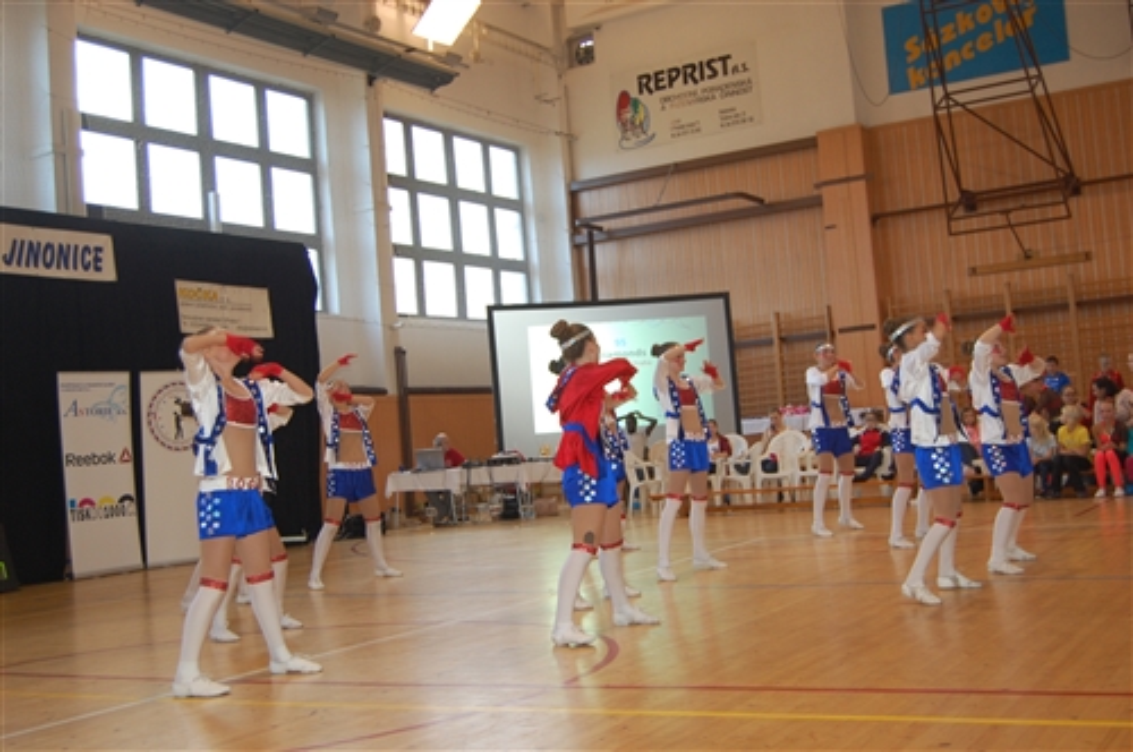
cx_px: 566
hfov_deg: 46.5
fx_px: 1320
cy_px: 376
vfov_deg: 31.8
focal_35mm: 42
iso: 400
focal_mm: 28
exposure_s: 1/80
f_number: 4.2
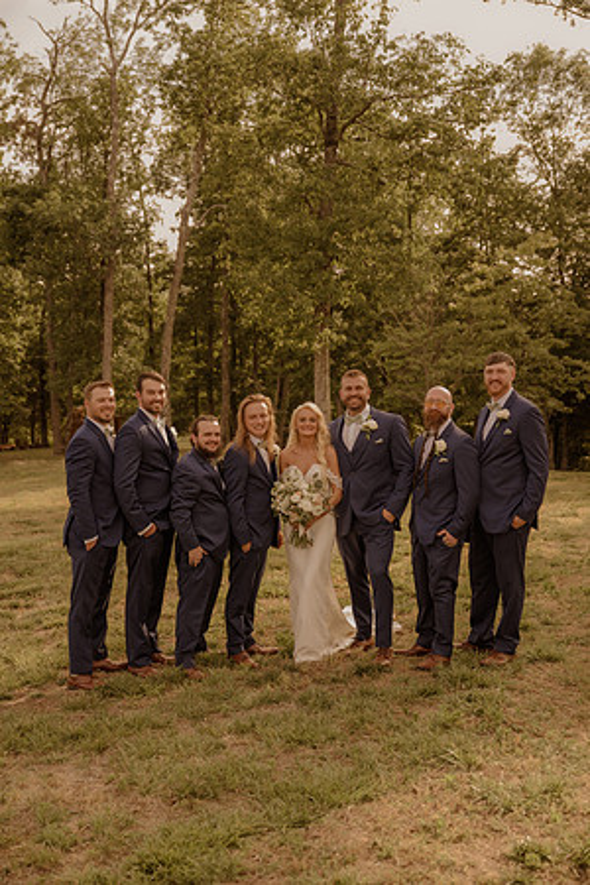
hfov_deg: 31.9
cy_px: 442
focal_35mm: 42
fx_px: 1032
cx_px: 295
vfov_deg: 46.4
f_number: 2.8
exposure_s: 1/1250
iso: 500
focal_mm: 42
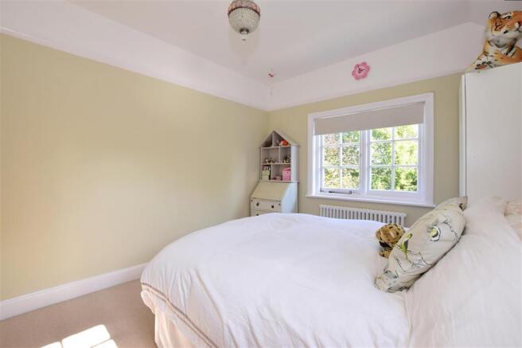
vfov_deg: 77.3
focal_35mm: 15
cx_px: 261
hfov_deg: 100.4
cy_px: 174
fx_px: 217
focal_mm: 10
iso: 400
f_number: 11
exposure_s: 1/30
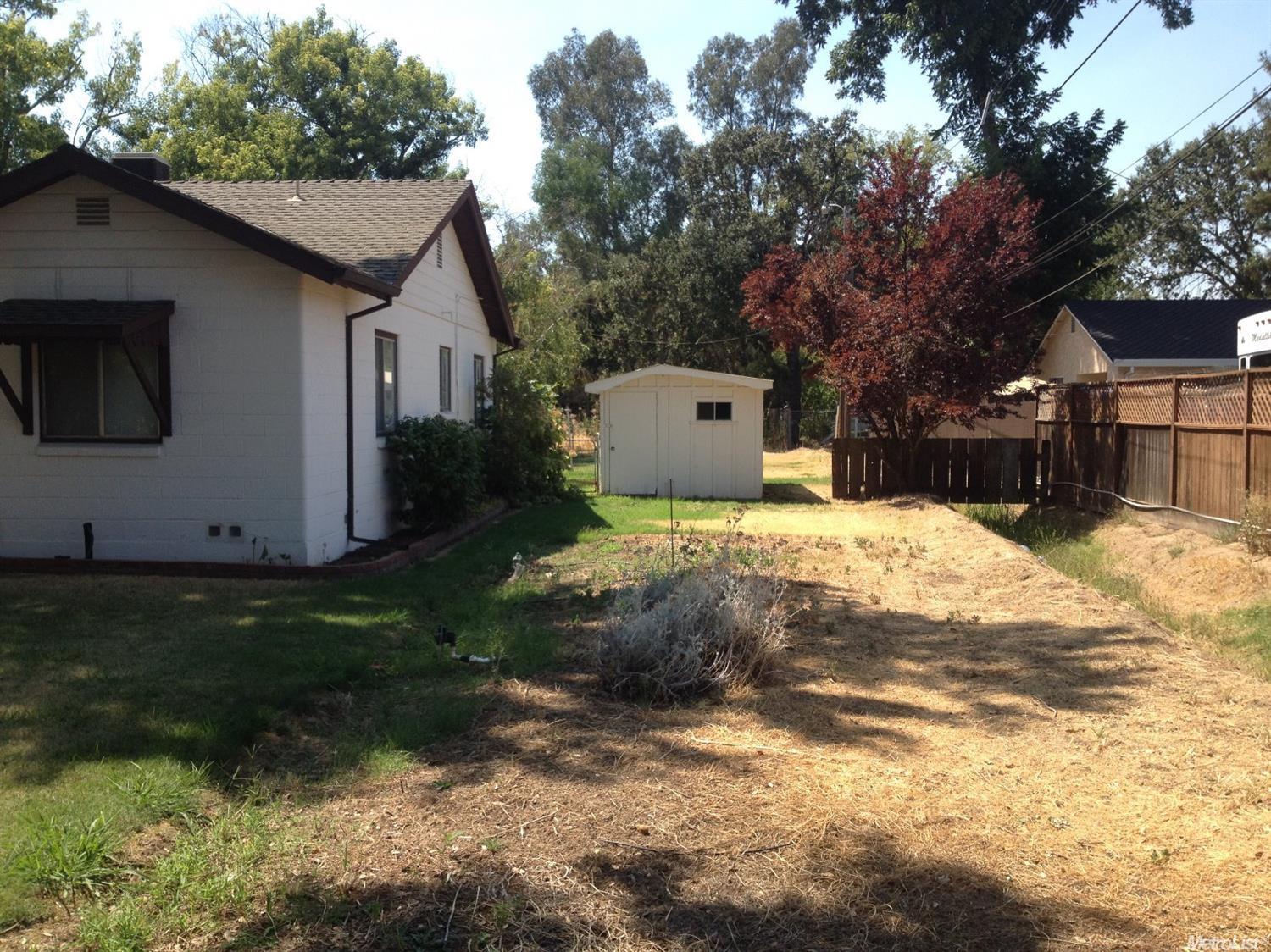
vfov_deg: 40.7
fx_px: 1285
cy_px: 476
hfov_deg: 52.6
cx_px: 636
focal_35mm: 35
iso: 50
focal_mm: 4.28
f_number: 2.4
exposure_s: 1/876
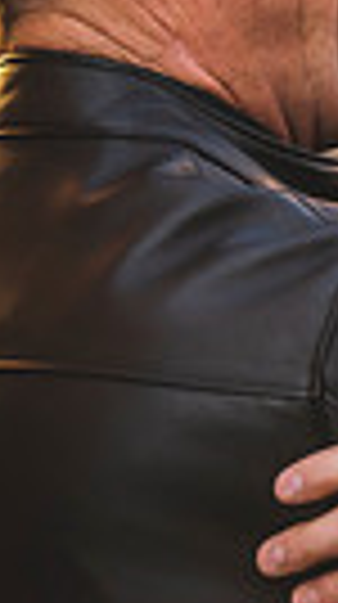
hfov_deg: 2.1
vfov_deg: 3.8
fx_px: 9068
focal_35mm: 567
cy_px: -146
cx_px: 1181
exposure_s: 1/1000
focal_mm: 125
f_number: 2.8
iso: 250
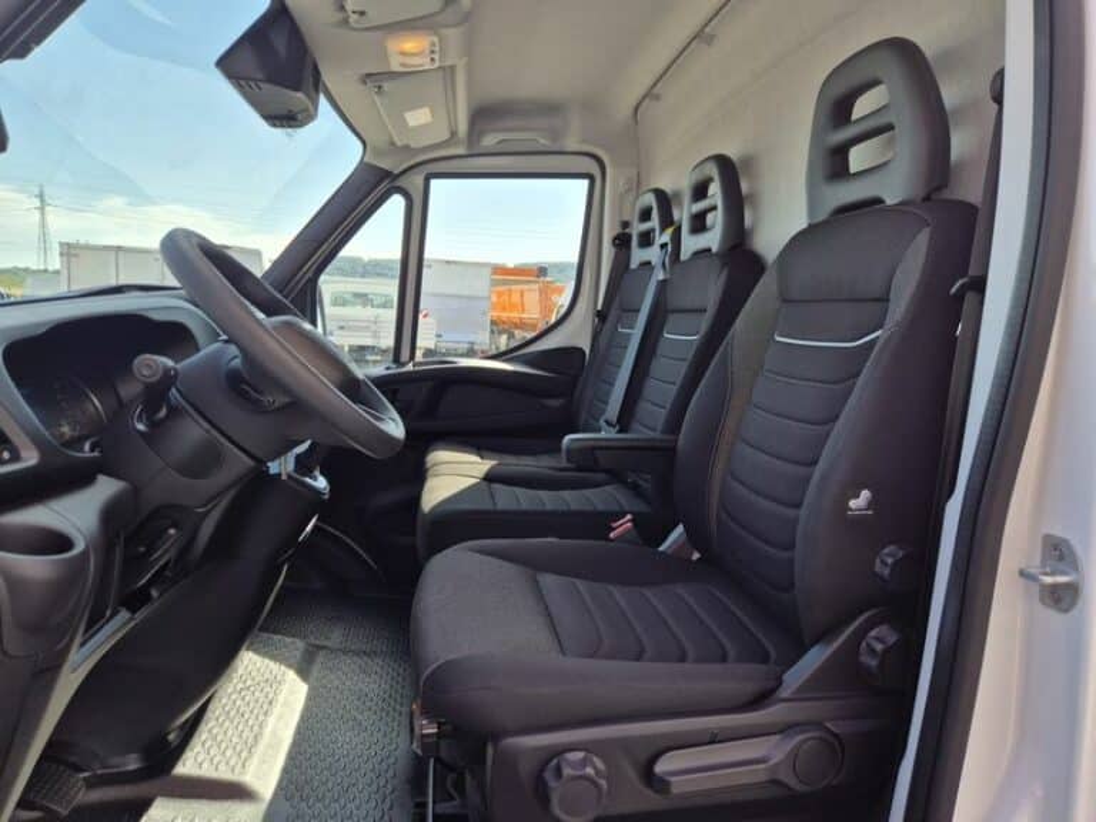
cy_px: 411
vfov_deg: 58.9
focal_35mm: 23
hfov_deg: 73.9
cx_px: 548
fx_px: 728
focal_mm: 5.4
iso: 25
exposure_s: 1/588
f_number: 1.8
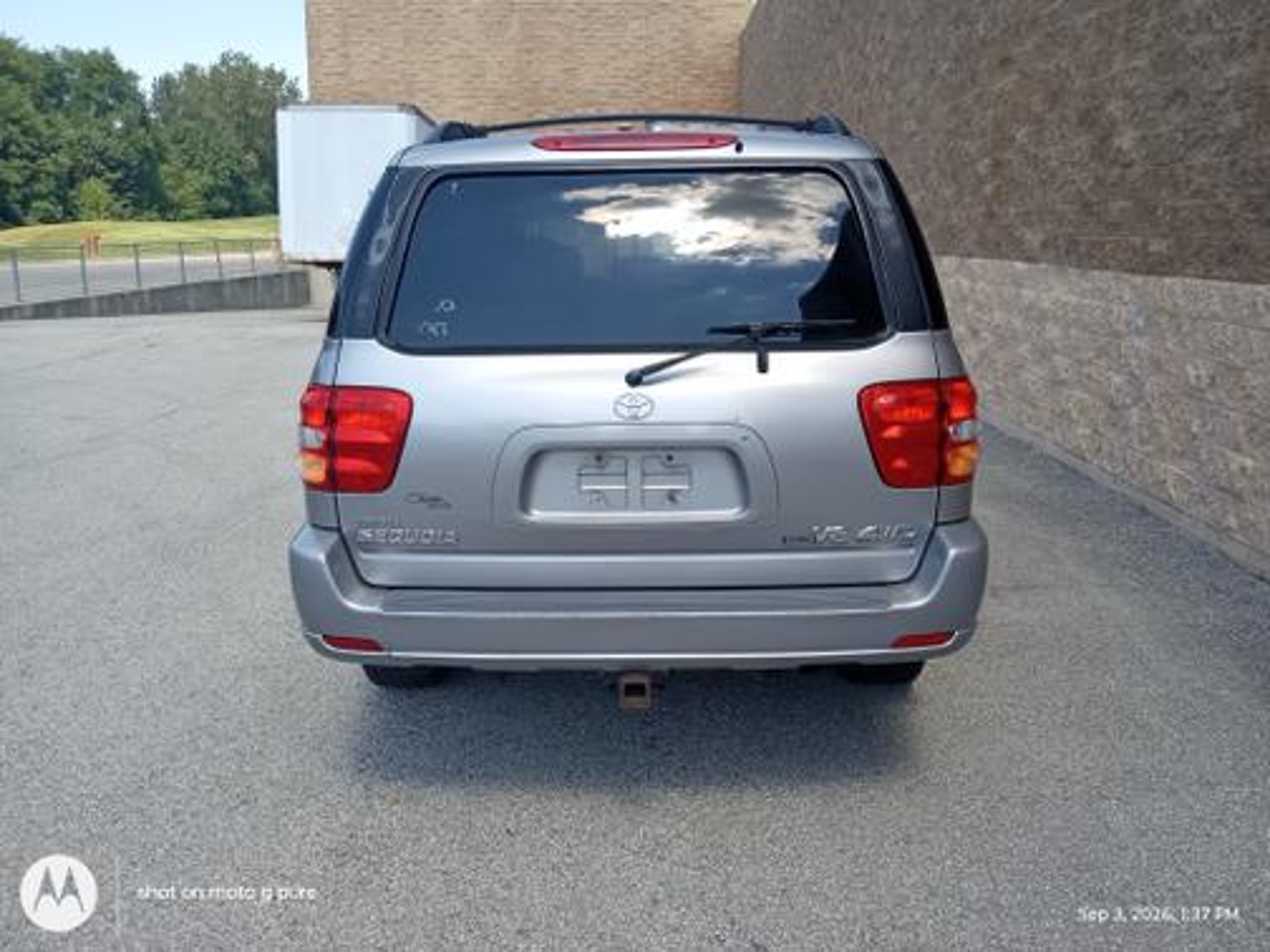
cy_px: 476
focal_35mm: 28
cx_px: 635
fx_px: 1027
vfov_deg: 49.7
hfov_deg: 63.4
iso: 100
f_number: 2.2
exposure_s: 1/514
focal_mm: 3.71
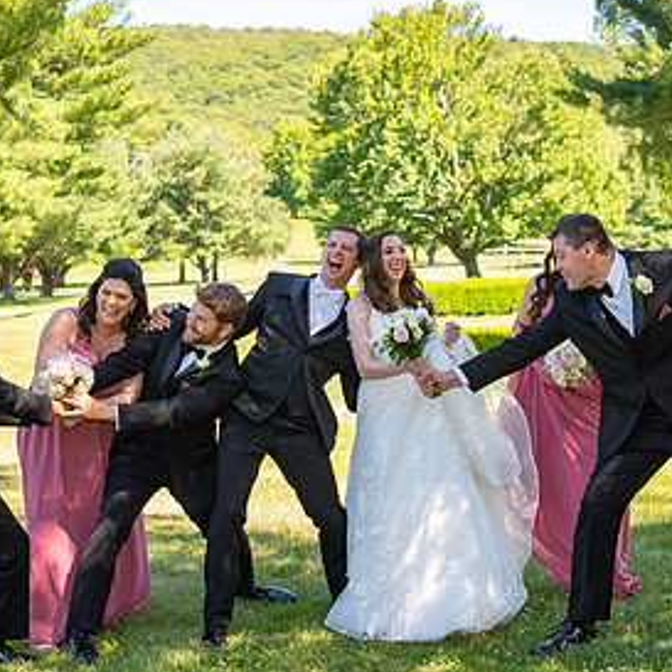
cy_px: 399
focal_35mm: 65
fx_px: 1428
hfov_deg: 26.5
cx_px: 372
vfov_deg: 26.4
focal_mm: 36
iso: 250
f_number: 3.2
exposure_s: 1/800
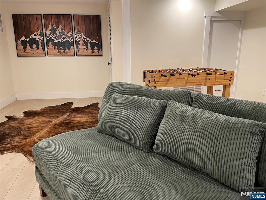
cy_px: 100
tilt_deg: -12.3
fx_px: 200
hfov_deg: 67.3
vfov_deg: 53.1
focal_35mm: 26
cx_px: 133
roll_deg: +0.5
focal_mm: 4.2
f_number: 1.6
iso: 200
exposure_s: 1/60
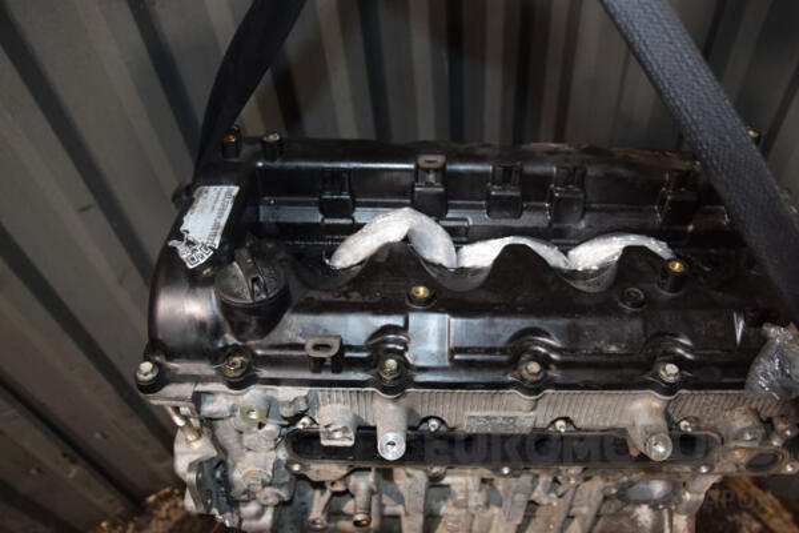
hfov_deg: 59.5
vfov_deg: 41.7
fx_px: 699
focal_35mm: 32
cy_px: 266
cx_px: 400
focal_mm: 21
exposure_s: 1/60
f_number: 5
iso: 800
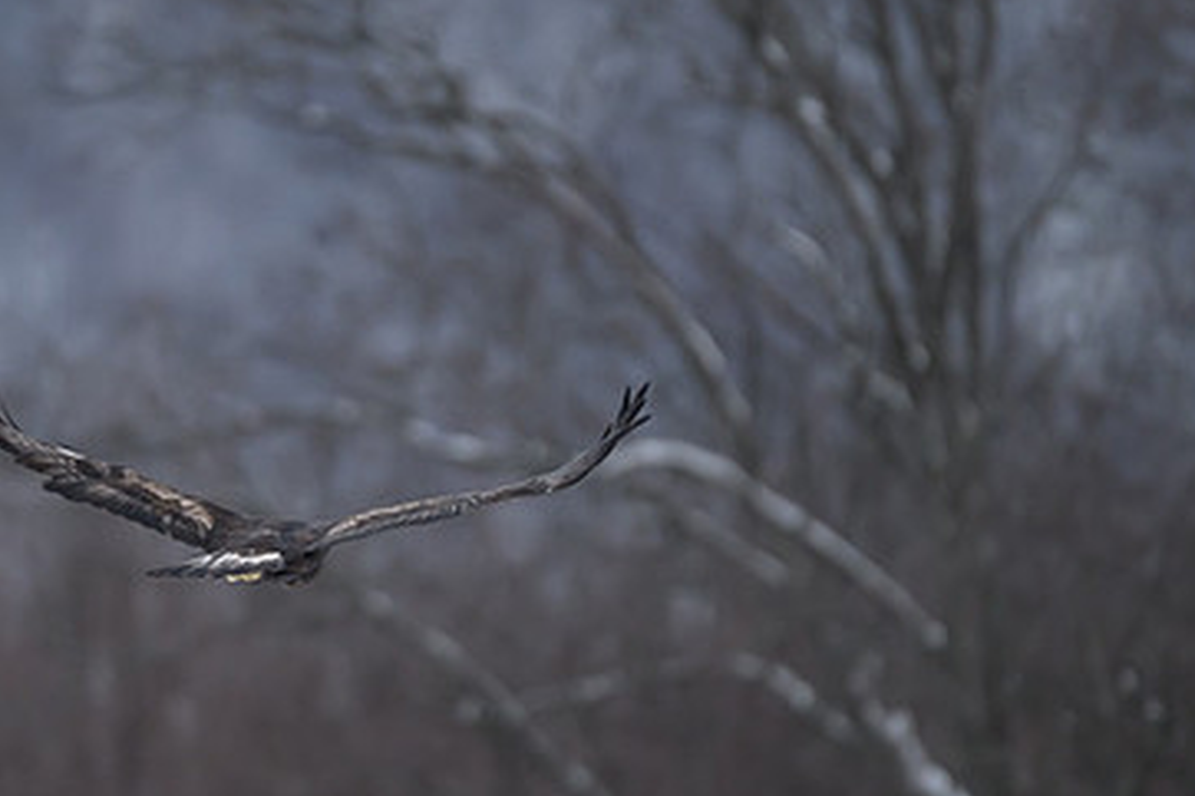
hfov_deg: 1.8
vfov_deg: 1.2
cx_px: 162
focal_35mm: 1120
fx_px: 37159
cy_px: 465
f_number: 4
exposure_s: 1/1600
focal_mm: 560
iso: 1250
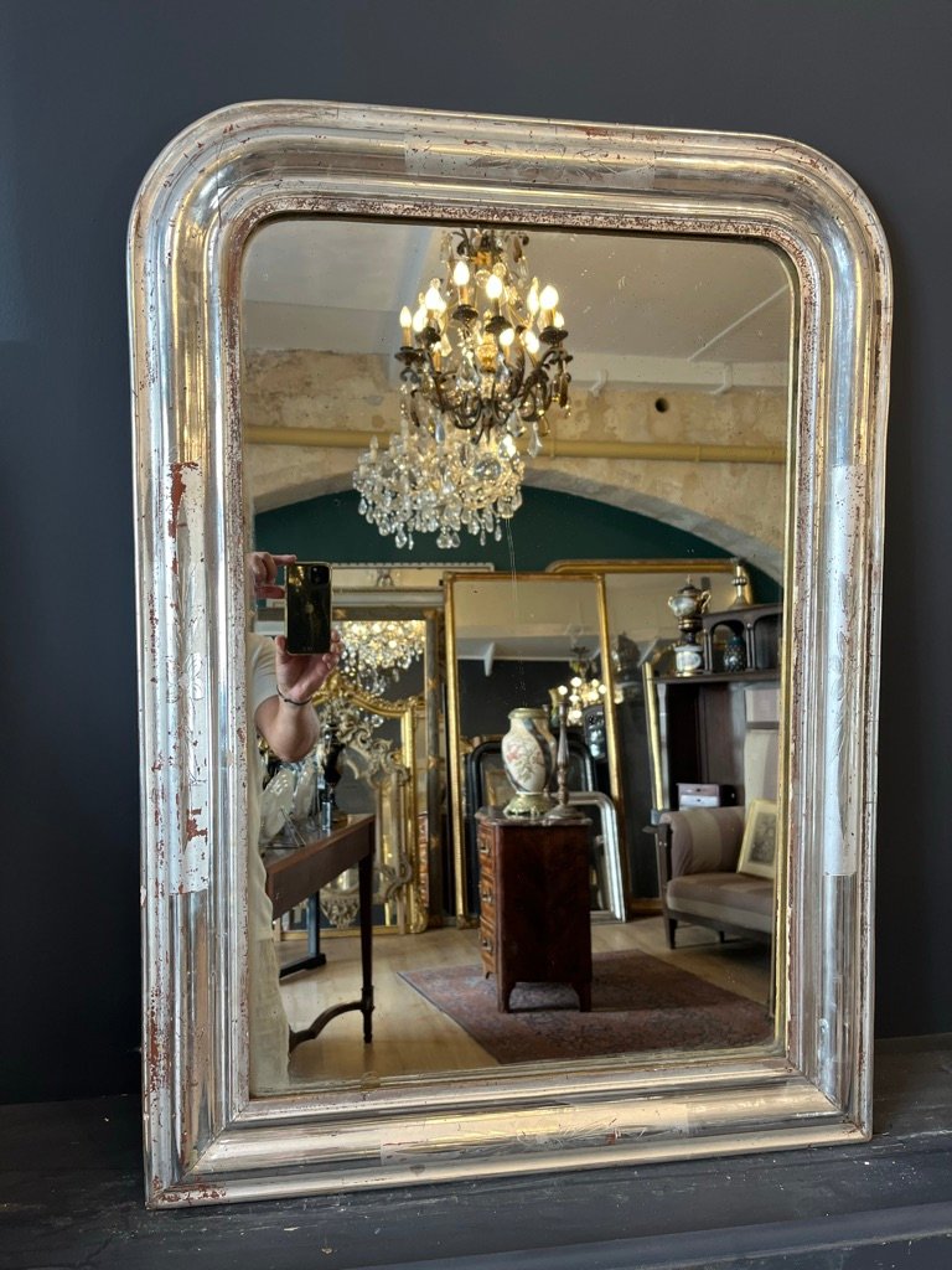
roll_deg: -0.5
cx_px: 476
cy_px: 635
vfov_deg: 67.3
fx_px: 953
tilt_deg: -12.0
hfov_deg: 53.1
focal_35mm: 26
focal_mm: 5.1
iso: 125
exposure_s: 1/114
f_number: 1.6
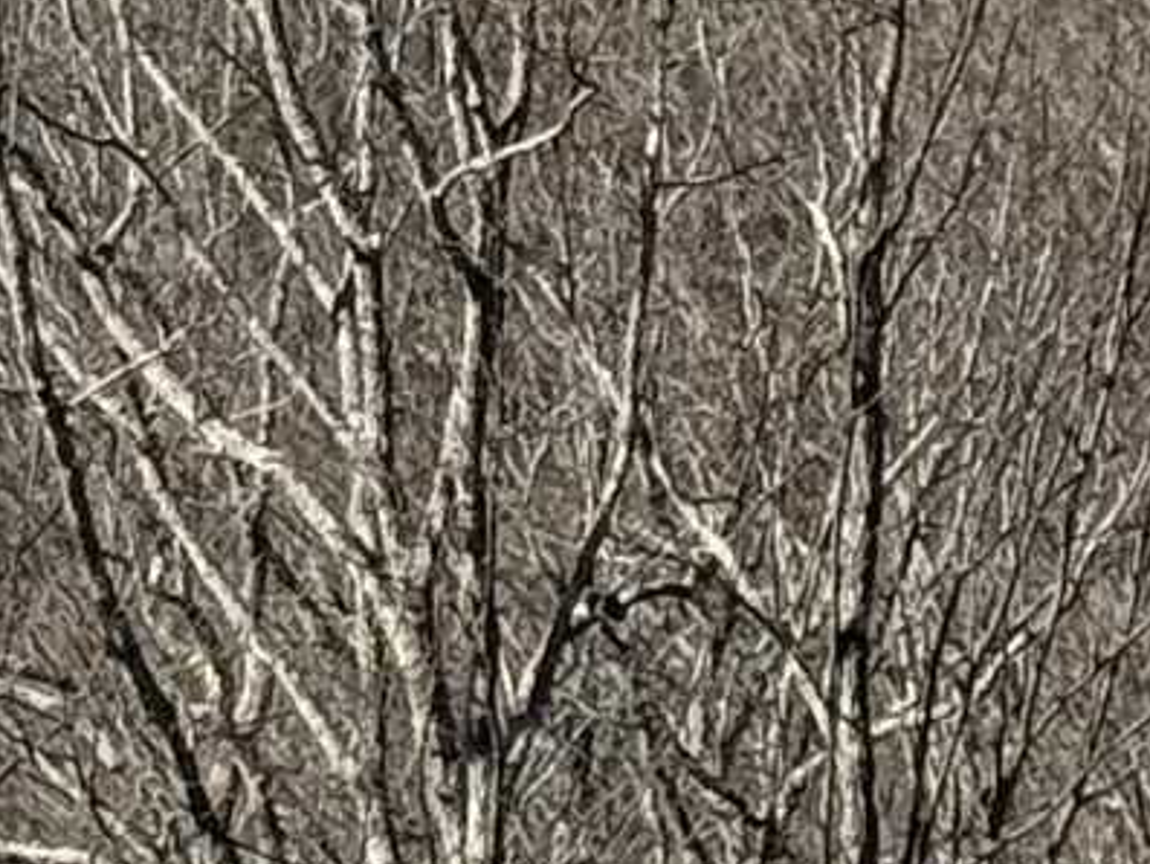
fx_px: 12329
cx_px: 87
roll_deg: -1.7
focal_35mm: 371
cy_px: -2203
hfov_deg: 5.3
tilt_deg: +1.1
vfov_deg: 3.8
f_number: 1.78
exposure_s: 1/6410
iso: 64
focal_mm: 6.76
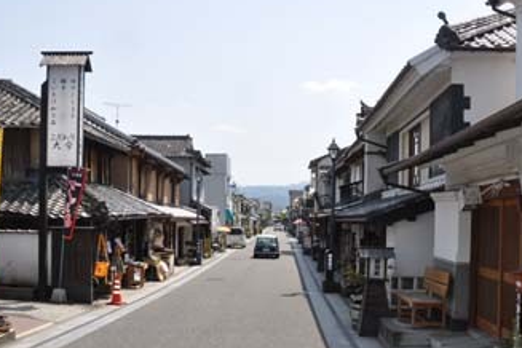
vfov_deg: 30.3
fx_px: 638
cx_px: 260
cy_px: 234
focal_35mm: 44
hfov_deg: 44.5
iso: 200
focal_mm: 20
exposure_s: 1/200
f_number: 11
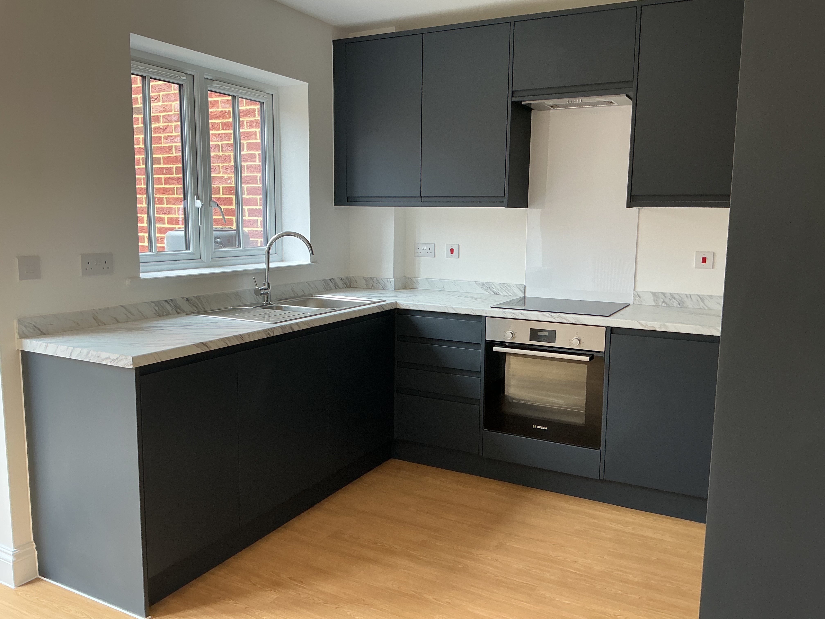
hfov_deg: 61.7
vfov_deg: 48.2
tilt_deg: -8.4
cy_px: 310
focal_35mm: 29
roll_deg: -0.5
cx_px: 412
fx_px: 691
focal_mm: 3
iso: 50
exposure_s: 1/60
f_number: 1.8
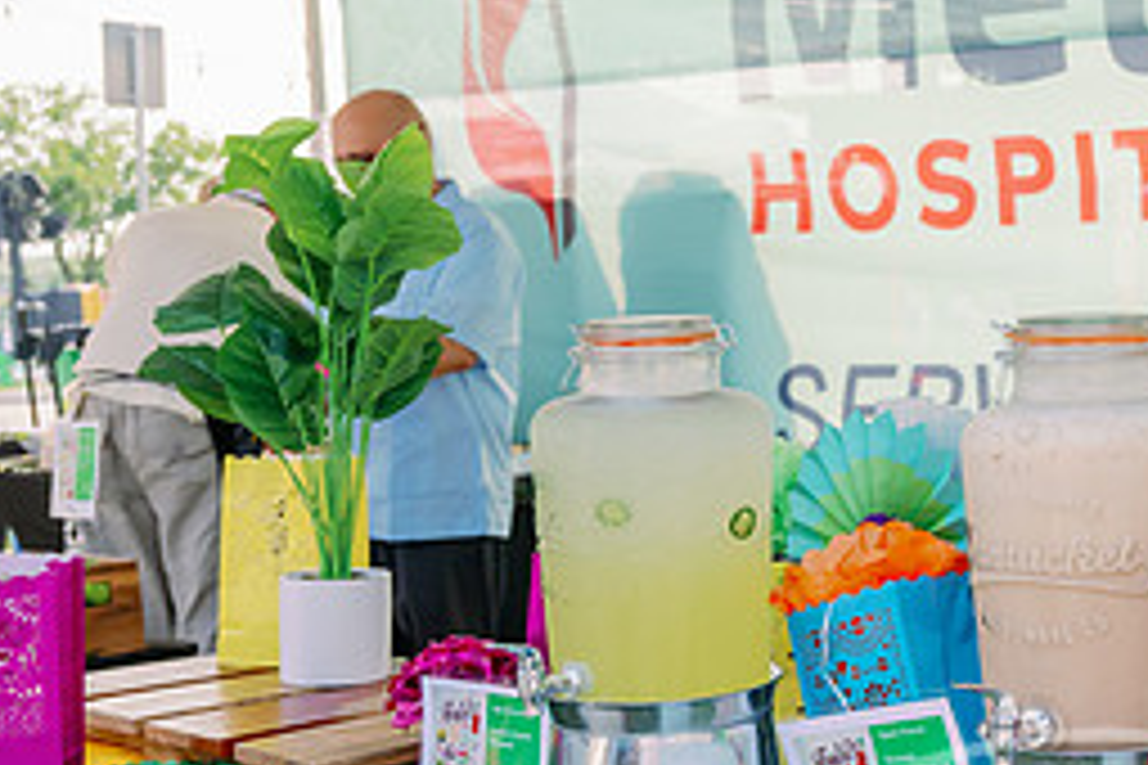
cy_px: 398
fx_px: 2105
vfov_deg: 20.6
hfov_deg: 27.9
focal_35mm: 66
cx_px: 1261
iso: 200
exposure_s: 1/500
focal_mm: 29
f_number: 4.5
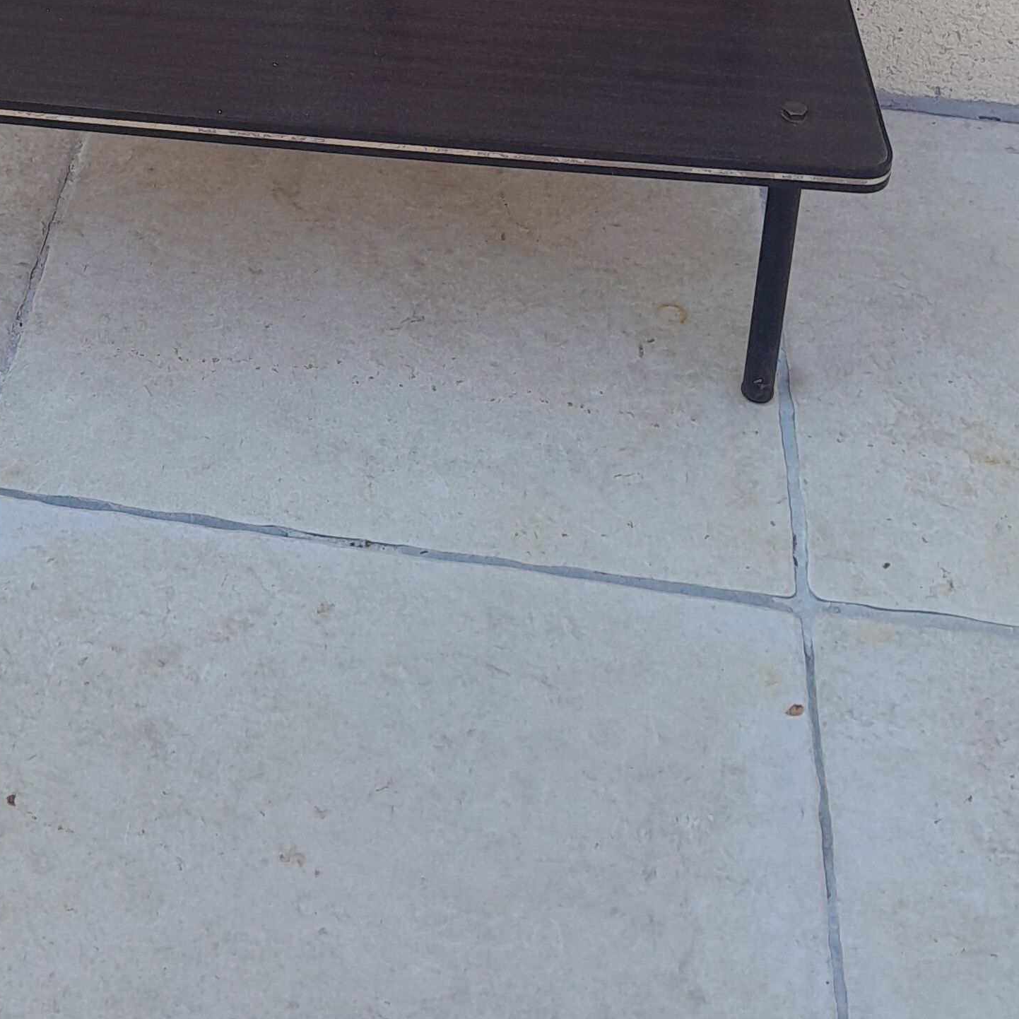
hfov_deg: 26.0
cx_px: 212
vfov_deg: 23.1
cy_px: -360
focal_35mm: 65
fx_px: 2165
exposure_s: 1/120
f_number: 1.8
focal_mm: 3.98
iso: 40
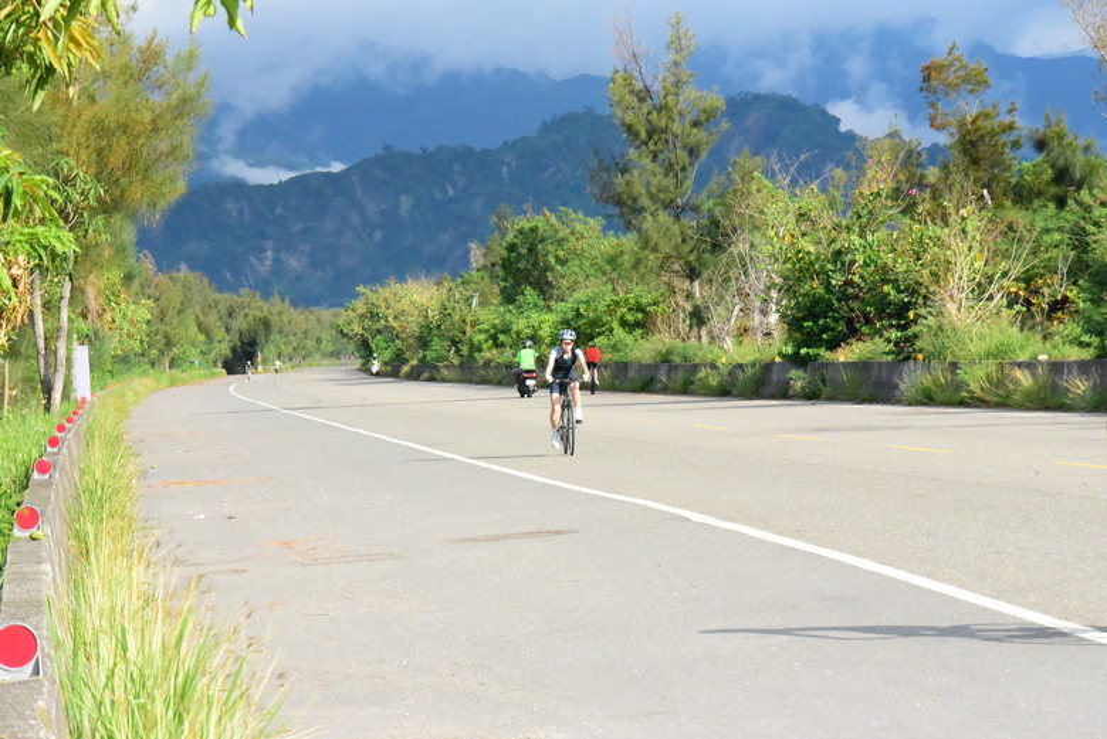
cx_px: 554
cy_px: 370
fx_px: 5076
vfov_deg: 8.3
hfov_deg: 12.4
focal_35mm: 165
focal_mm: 165
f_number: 20
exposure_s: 1/4000
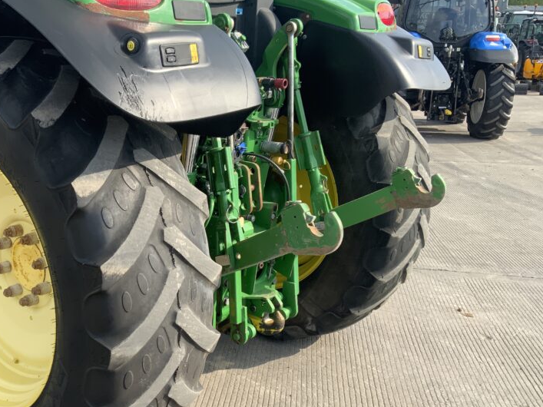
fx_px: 659
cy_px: 243
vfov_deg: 34.2
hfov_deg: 43.9
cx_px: 163
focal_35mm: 42
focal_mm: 3
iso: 16
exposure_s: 1/580
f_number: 1.8
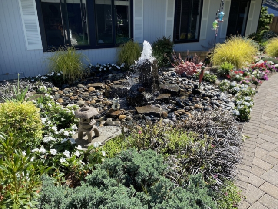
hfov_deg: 67.3
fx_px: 209
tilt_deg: -23.7
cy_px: 104
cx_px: 139
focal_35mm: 26
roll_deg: -0.3
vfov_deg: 53.1
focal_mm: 4.25
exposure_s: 1/858
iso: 32
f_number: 1.8
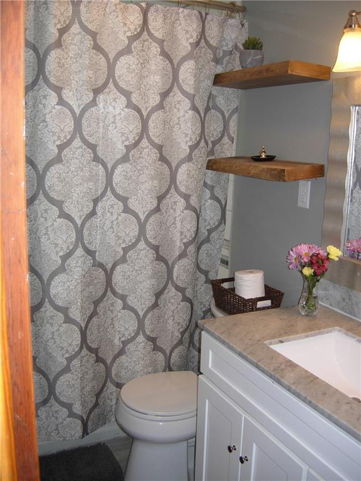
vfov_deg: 51.4
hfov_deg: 39.7
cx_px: 180
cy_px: 240
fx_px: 501
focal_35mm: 36
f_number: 2.7
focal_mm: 7.5
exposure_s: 1/52.2
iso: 57
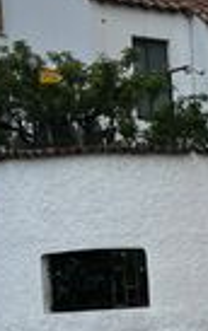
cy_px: 313
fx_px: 1212
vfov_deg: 15.4
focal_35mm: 134
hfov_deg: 8.7
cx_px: 532
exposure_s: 1/282
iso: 40
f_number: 1.6
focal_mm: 5.1
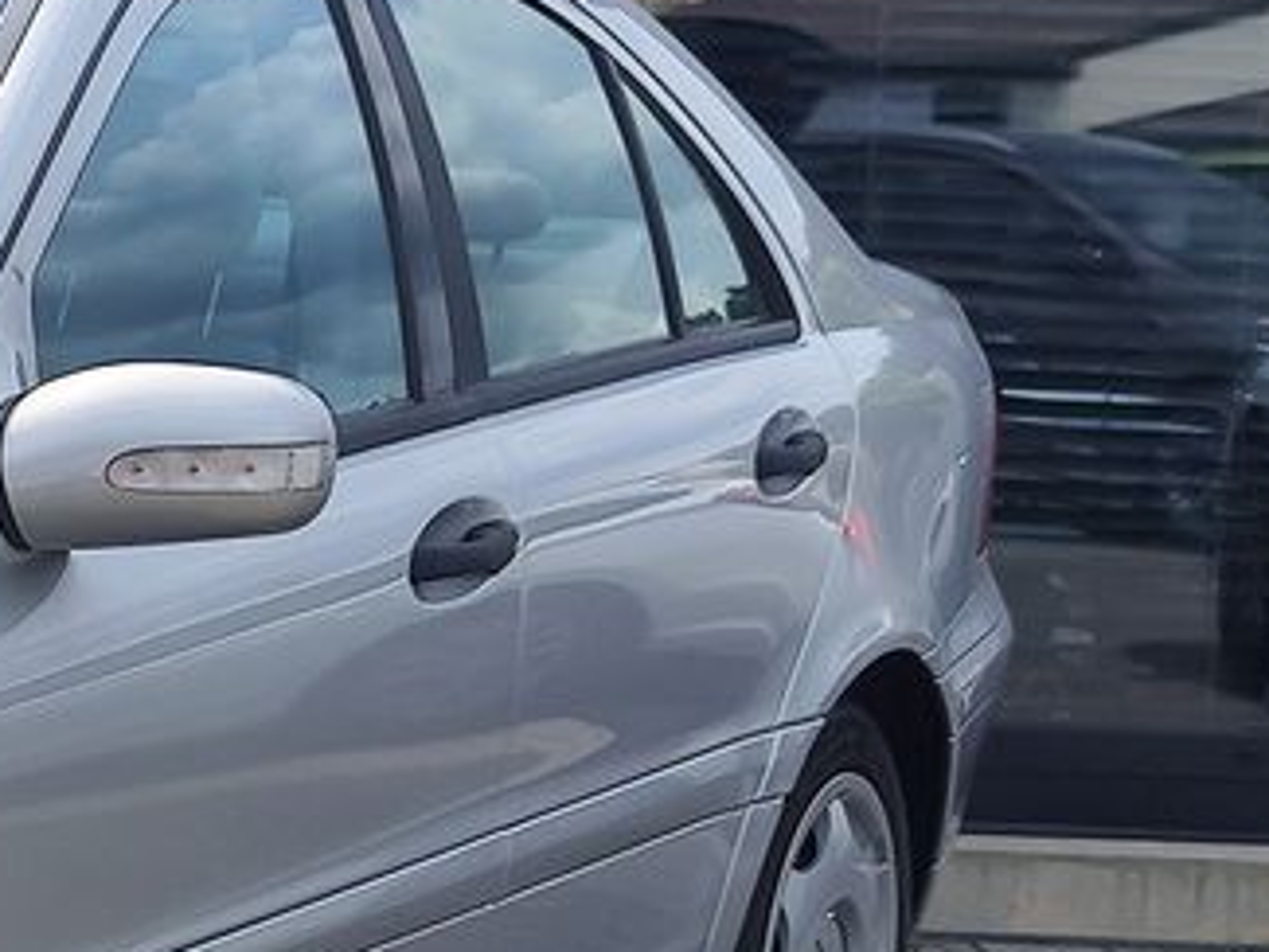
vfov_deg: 17.2
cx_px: -1023
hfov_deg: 18.2
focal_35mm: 85
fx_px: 3117
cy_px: 823
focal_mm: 7.01
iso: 50
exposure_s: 1/1938
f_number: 1.69
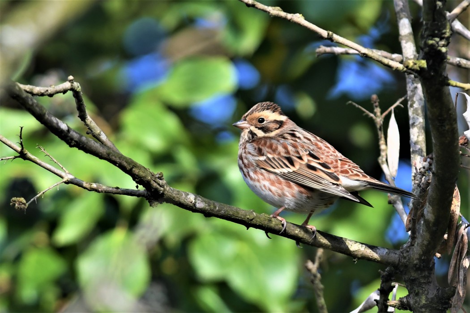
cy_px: 156
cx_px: 235
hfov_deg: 3.3
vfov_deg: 2.2
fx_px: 8224
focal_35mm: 630
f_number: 7.1
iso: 640
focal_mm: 420
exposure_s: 1/640
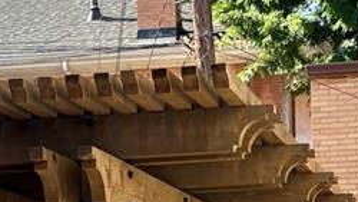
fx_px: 1292
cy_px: 355
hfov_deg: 15.8
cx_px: 209
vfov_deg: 8.6
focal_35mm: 136
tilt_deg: +1.3
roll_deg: +0.5
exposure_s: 1/1263
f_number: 1.6
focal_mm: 5.96
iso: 50
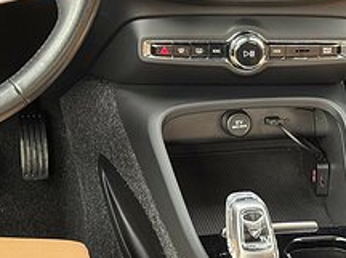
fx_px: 1217
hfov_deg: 15.9
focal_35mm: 122
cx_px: -2
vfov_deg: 11.9
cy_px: -21
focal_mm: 6.76
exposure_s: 1/40
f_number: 1.78
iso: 500
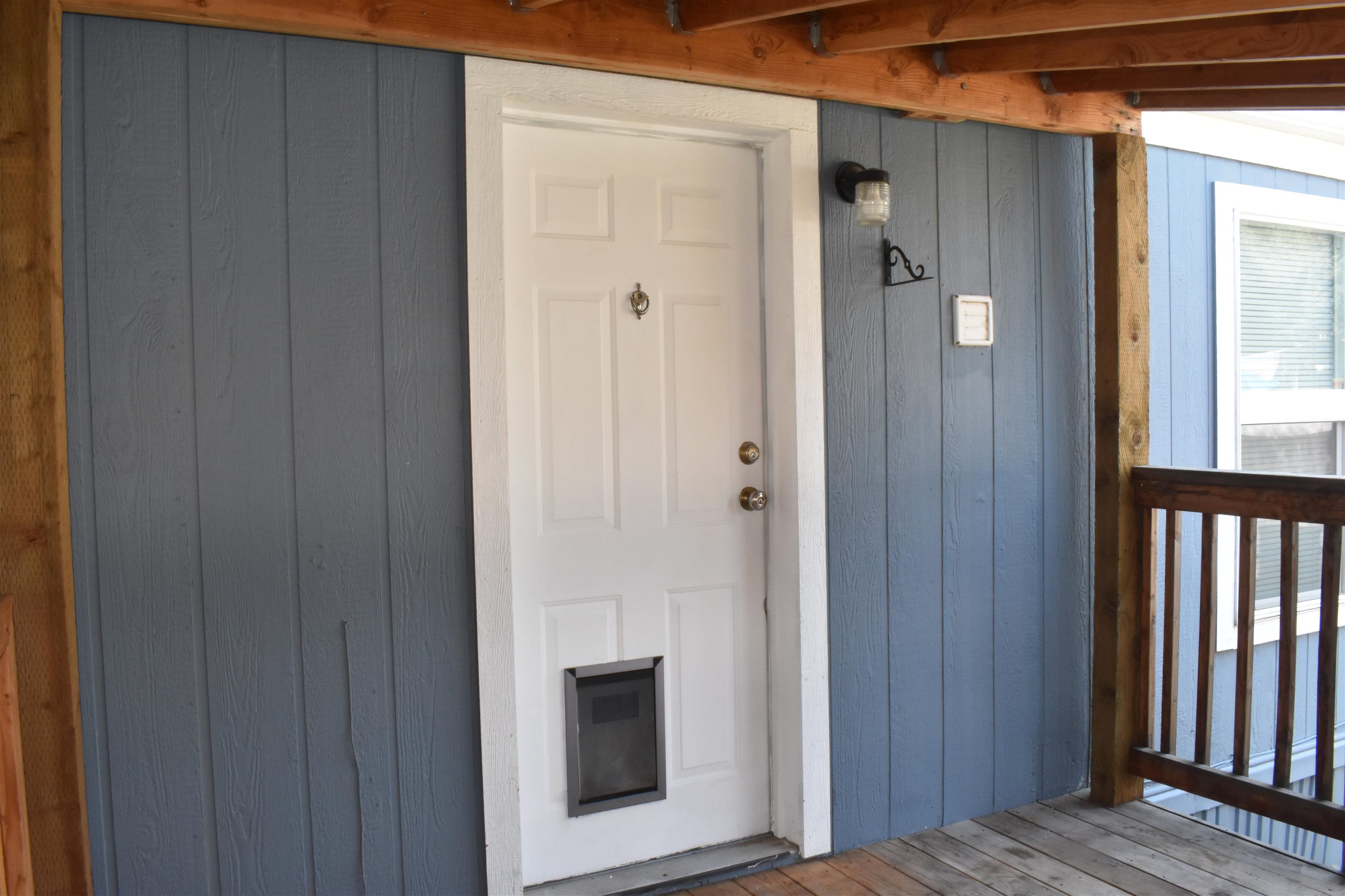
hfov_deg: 67.4
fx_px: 1009
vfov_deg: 47.9
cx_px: 672
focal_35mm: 27
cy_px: 448
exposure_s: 1/25
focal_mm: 18
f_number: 22
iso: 1250
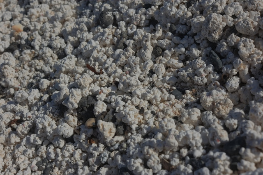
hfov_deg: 47.4
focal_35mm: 41
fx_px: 300
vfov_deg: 32.6
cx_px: 132
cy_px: 88
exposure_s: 1/1600
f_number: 8
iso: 200
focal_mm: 27
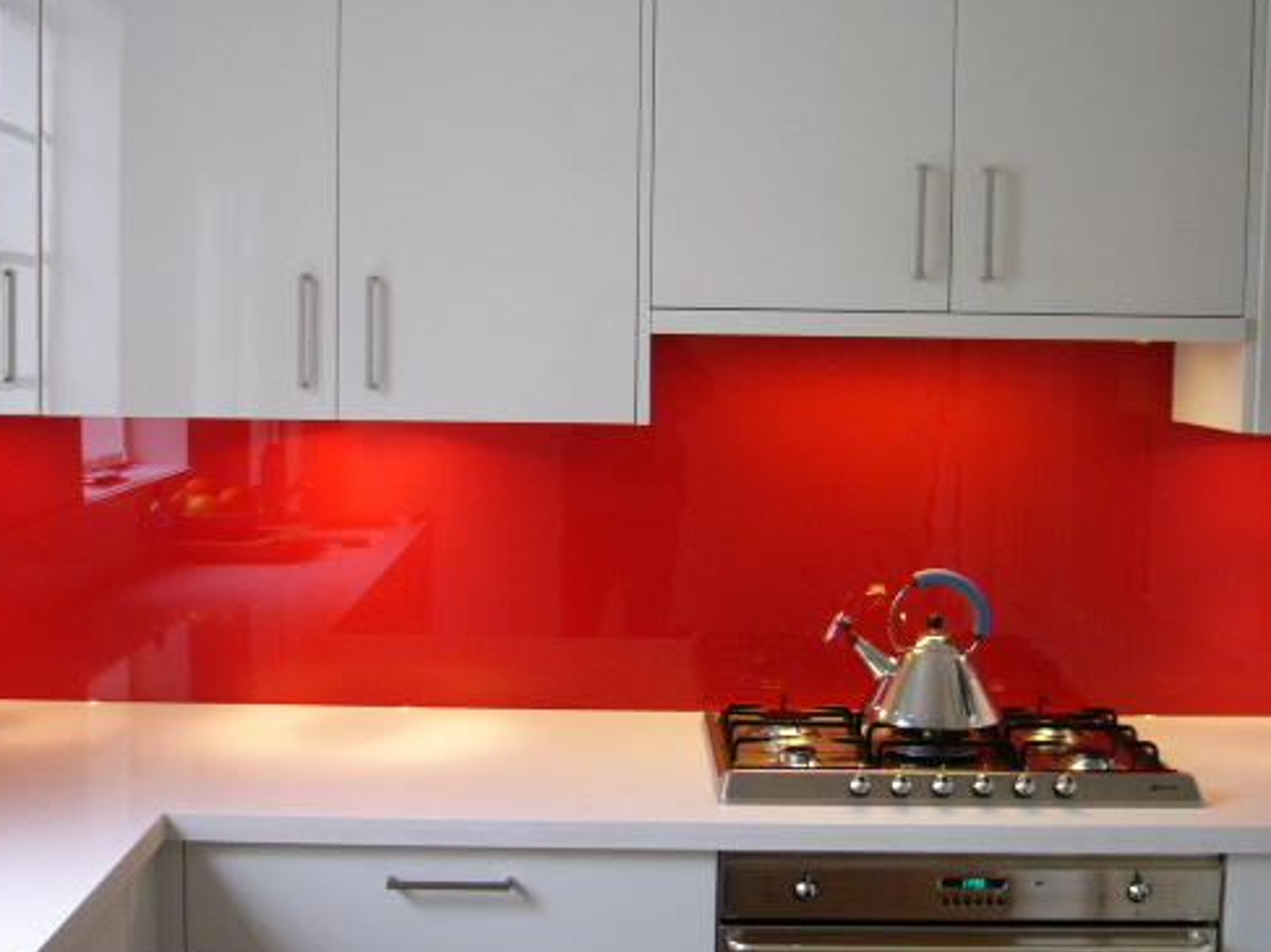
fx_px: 1689
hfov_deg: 41.2
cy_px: 443
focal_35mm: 46
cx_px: 634
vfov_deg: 31.5
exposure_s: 1/30
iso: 150
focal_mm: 5.8
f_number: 2.8
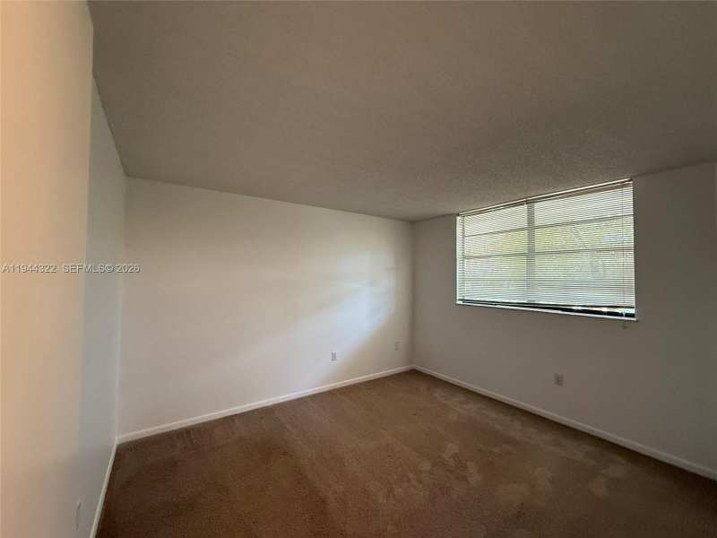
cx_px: 358
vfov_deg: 85.7
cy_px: 269
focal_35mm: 14
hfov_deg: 102.1
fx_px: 290
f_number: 2.2
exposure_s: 1/120
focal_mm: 2.22
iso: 400
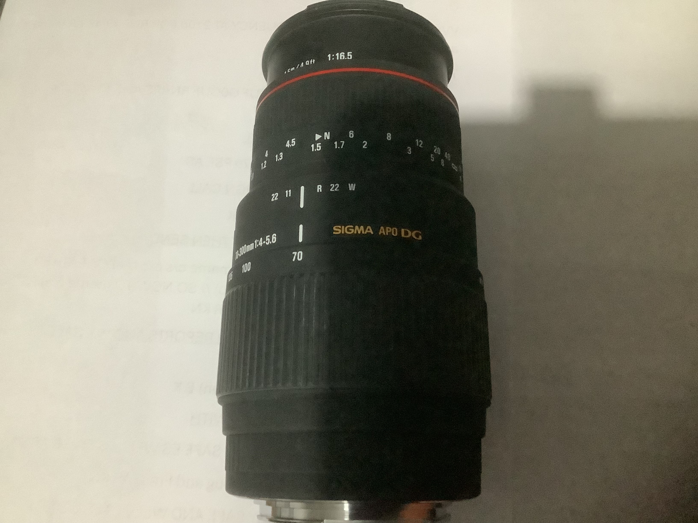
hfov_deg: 58.4
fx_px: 625
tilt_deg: -79.3
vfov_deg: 45.4
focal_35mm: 31
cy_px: 262
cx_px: 349
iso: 640
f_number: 2.4
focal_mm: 3.3
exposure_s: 1/30
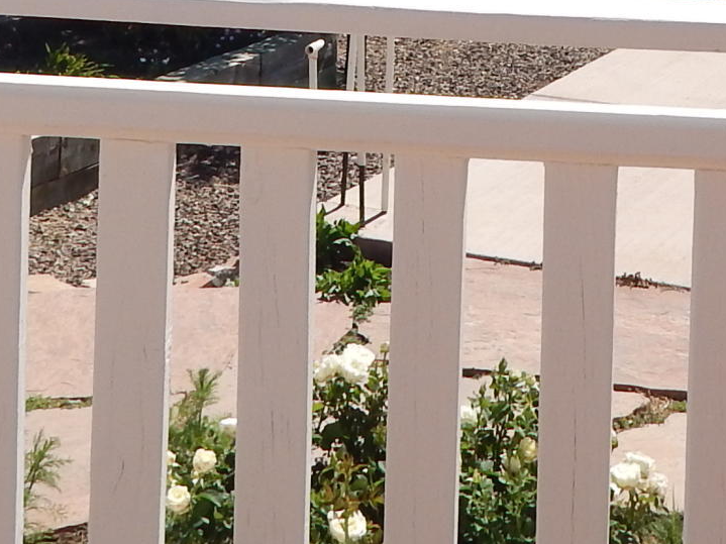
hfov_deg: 20.4
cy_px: -329
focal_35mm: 96
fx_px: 2013
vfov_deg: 14.2
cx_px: 452
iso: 125
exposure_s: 1/640
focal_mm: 4
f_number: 6
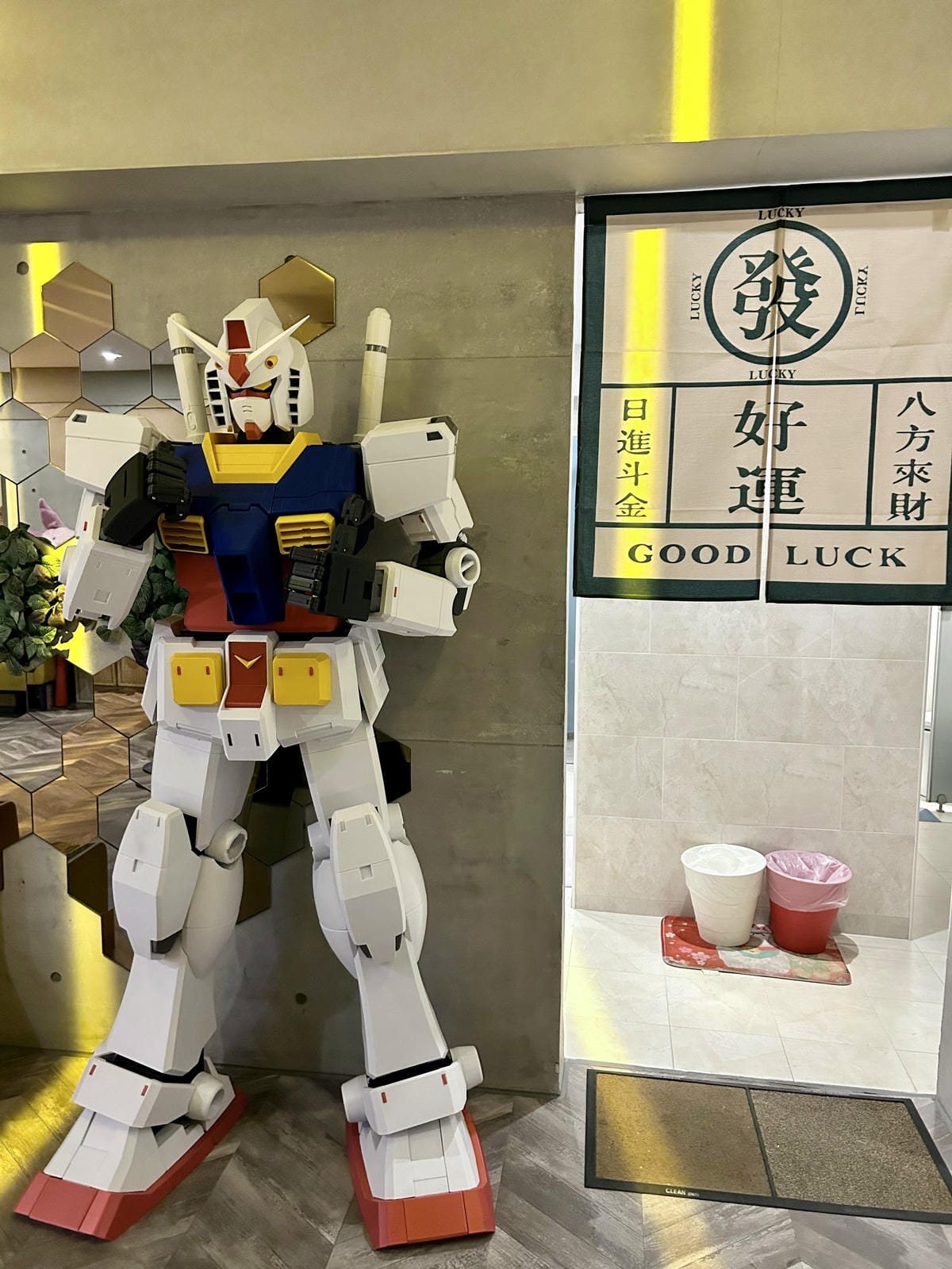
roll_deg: -0.4
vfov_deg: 67.3
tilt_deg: -7.0
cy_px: 634
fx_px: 953
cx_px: 476
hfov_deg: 53.1
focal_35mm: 26
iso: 500
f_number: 1.5
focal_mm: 5.7
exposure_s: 1/60
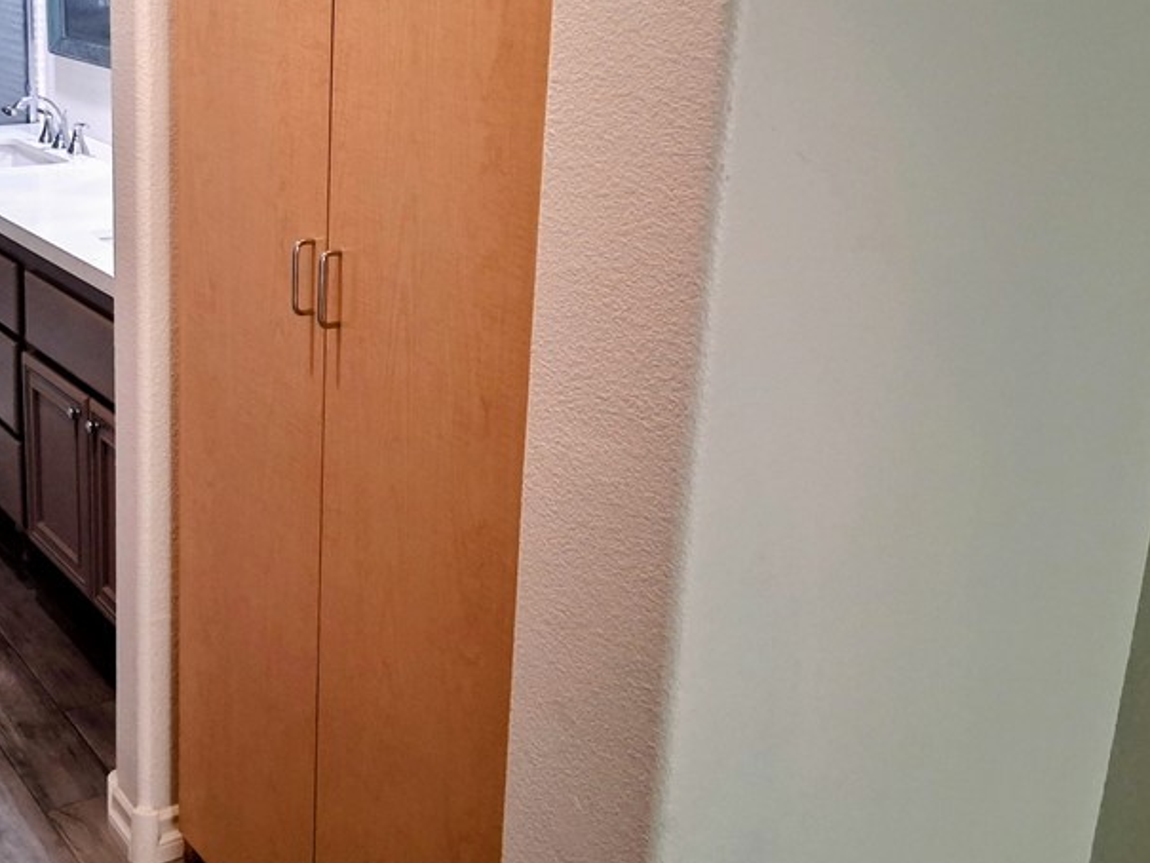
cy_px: 283
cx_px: 255
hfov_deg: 41.4
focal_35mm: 44
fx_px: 1462
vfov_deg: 32.6
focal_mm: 3.98
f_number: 1.8
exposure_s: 1/60
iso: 250
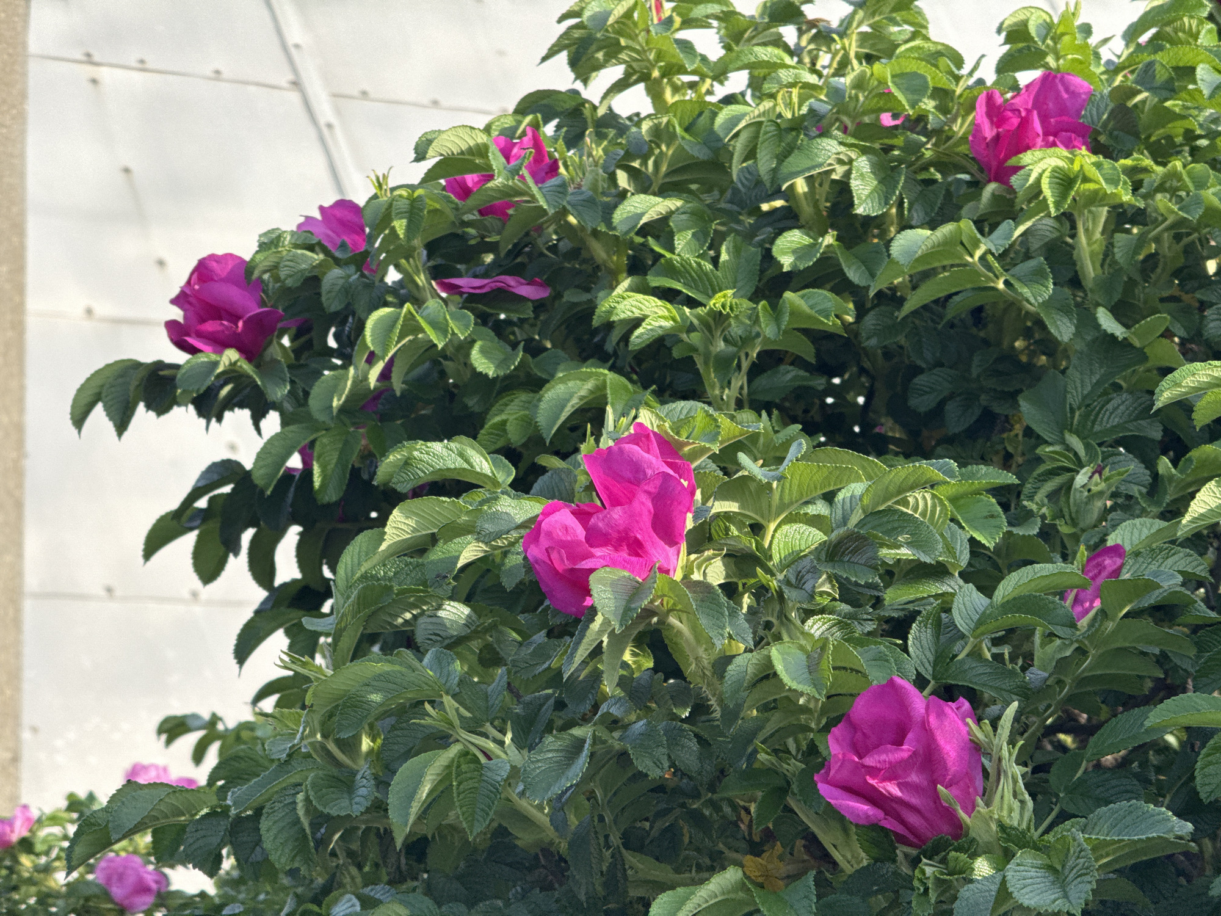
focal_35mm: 120
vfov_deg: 12.3
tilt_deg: +4.1
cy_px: 458
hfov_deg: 16.4
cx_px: 610
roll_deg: -1.1
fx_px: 4233
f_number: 2.8
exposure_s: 1/361
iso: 50
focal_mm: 15.66
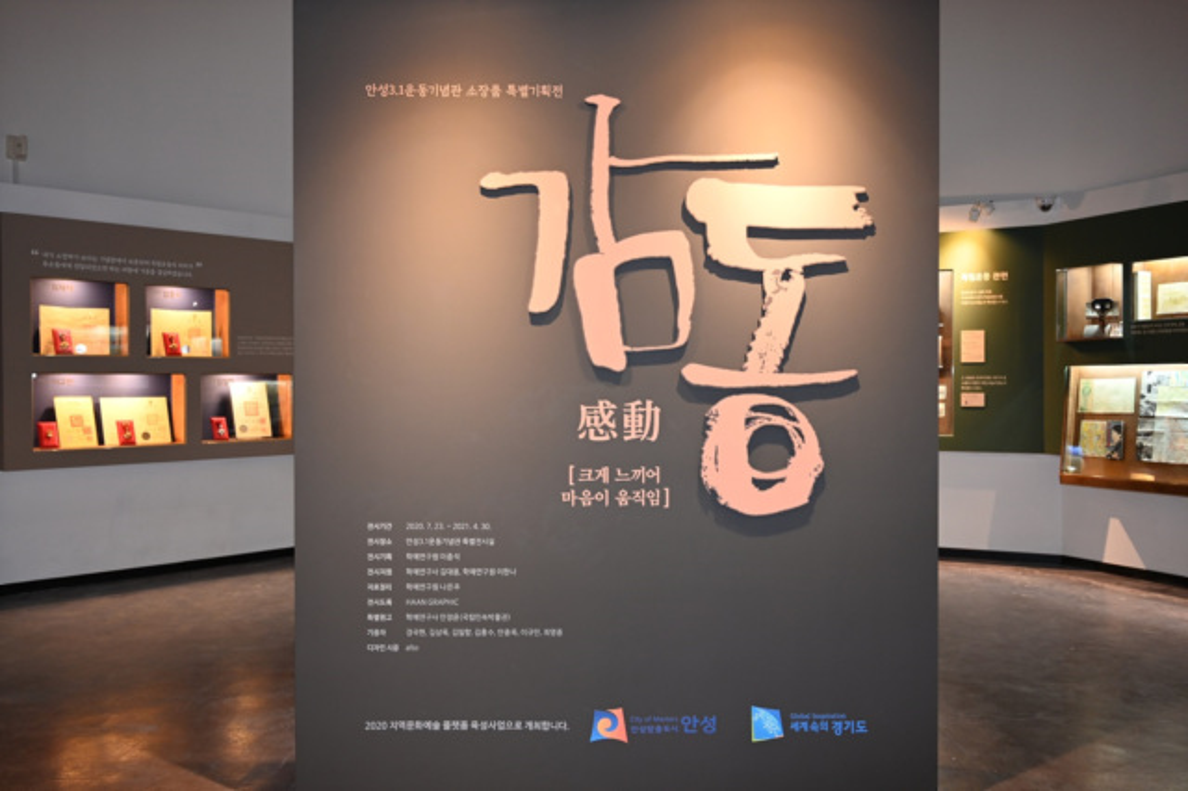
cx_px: 594
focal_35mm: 31
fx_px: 1022
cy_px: 396
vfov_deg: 42.3
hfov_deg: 60.3
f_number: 4
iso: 1250
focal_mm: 31
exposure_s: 1/60
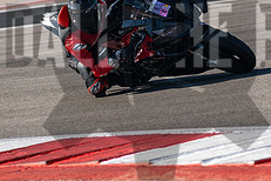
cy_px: 37
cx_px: 156
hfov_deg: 3.9
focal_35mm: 528
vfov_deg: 2.6
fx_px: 3974
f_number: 2.8
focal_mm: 140
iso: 640
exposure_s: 1/2500
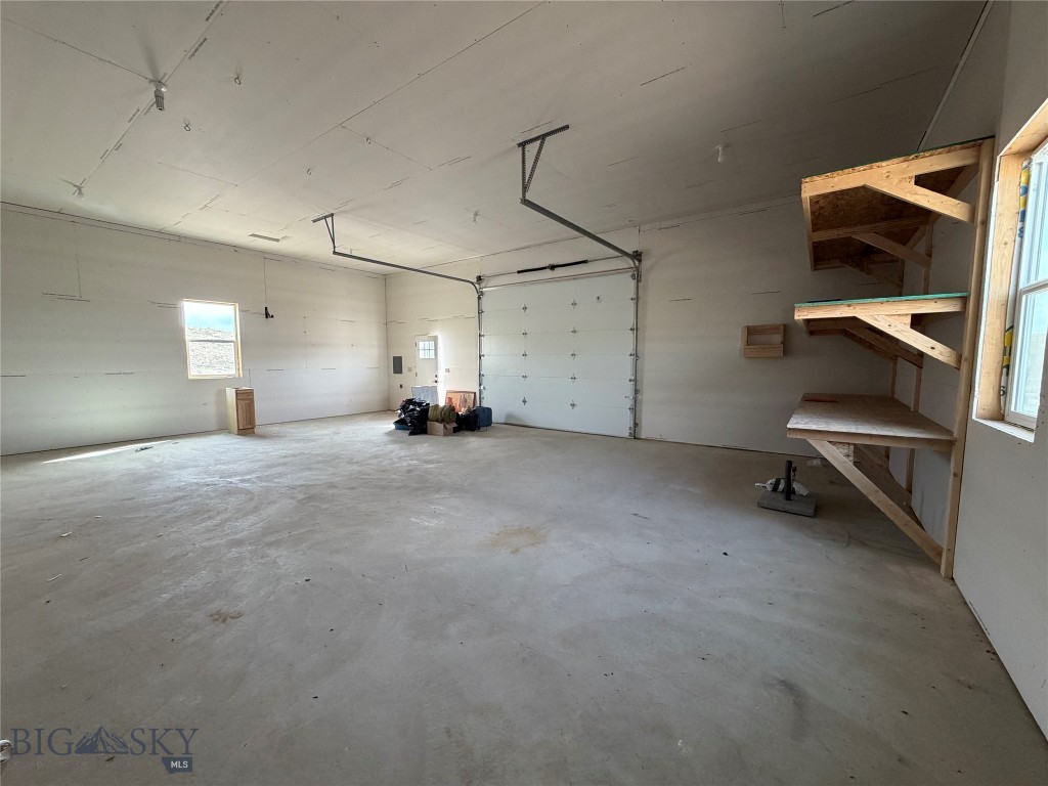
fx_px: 424
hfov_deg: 102.1
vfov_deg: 85.7
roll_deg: +0.0
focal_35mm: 14
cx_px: 524
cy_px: 393
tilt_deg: -5.3
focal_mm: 2.22
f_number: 2.2
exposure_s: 1/121
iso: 320
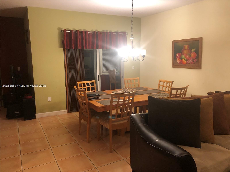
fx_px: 186
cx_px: 115
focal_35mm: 28
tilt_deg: -9.6
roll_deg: +0.4
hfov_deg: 63.4
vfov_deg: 49.7
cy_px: 86
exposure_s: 1/15
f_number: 1.8
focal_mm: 4
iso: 64
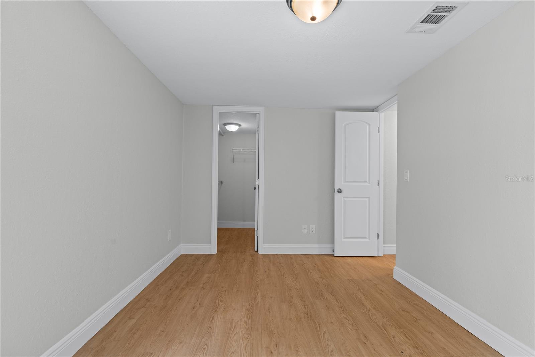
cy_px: 178
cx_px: 268
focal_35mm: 16
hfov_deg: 96.7
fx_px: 238
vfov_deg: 73.7
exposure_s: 1/2
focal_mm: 16
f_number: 8
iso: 200
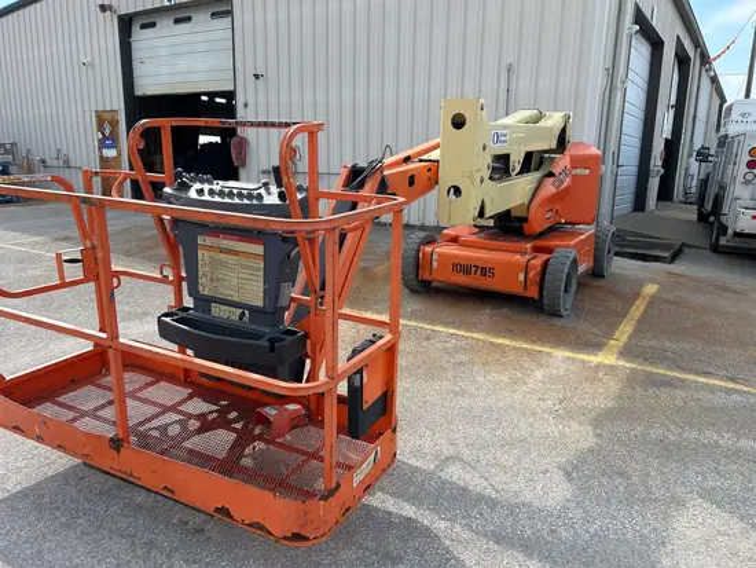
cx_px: 378
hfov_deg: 67.3
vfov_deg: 53.1
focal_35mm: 26
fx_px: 568
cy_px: 284
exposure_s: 1/1934
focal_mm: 5.7
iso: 50
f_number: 1.5
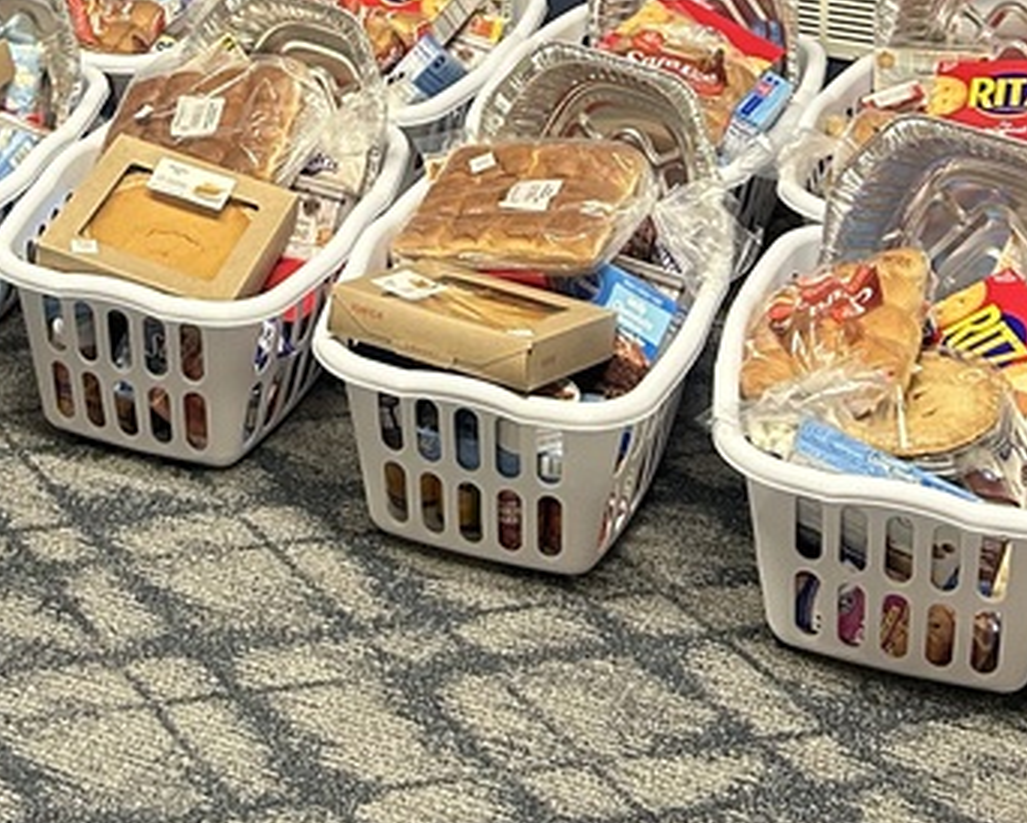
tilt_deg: -12.7
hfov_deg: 24.8
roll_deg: -0.6
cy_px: -348
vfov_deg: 18.3
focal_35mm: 76
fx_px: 2311
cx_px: 249
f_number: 1.5
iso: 320
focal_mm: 5.7
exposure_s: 1/60
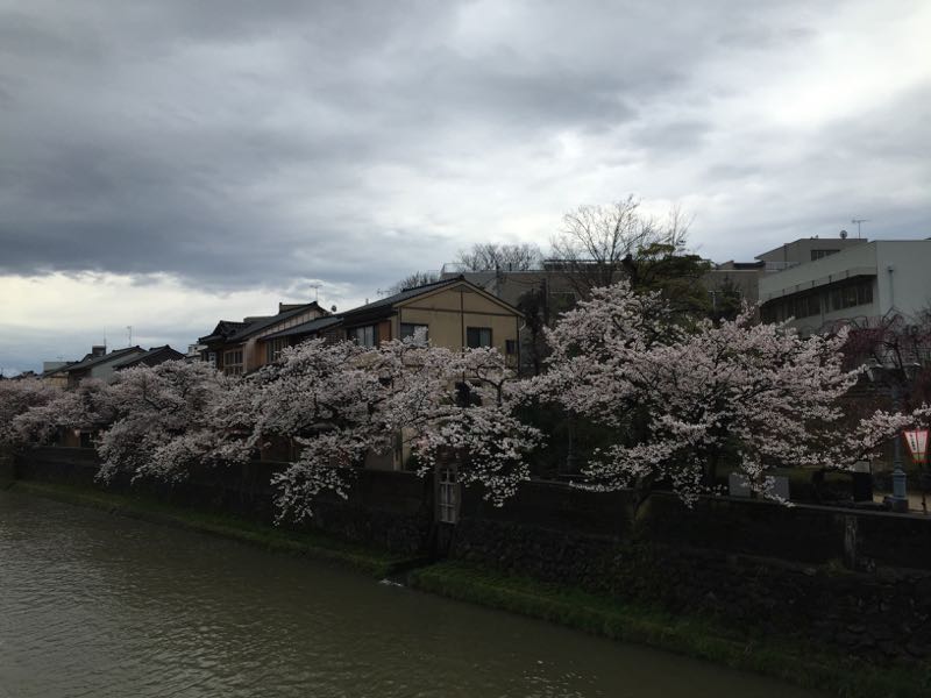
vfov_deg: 48.2
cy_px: 349
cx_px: 466
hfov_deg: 61.7
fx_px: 780
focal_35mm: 29
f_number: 2.2
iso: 32
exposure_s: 1/2639
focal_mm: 4.15
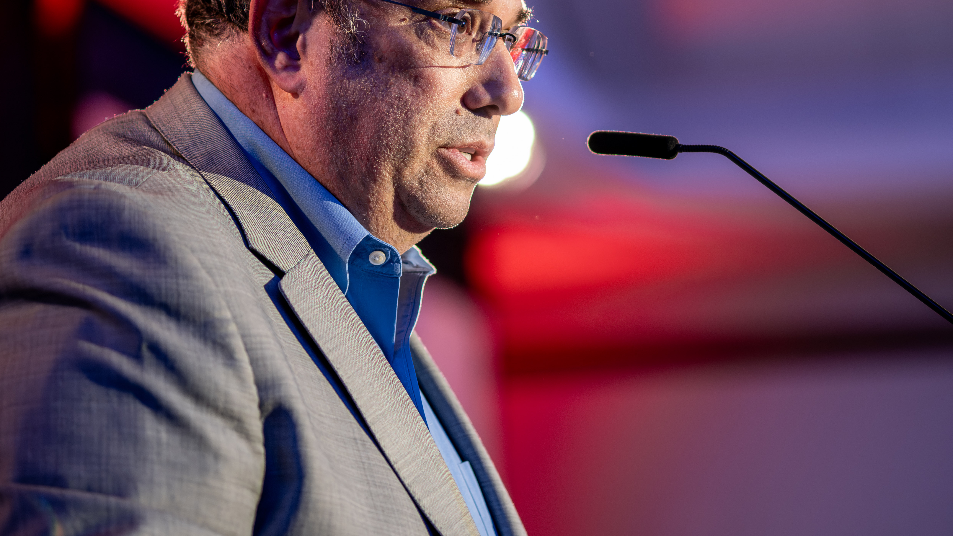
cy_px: 196
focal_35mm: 165
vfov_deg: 7.4
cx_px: 472
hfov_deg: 13.0
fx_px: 4170
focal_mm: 75
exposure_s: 1/250
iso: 1000
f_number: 1.8
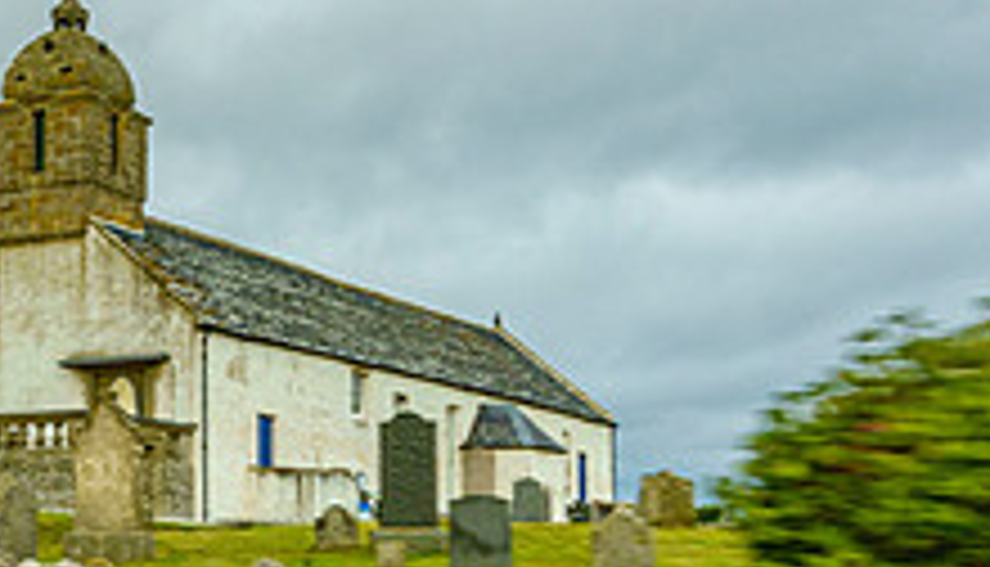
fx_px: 1740
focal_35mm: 66
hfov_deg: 29.5
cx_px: -18
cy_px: 404
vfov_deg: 18.4
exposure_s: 1/60
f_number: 7.1
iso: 125
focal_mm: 8.9
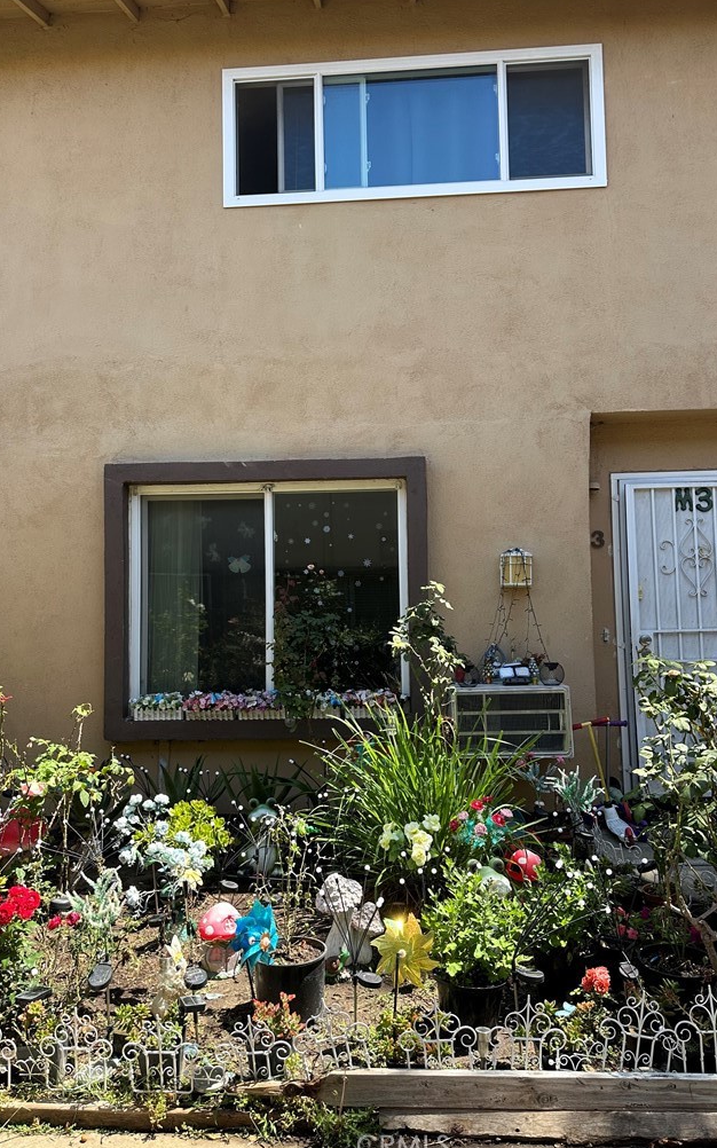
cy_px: 575
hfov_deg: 47.6
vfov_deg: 70.4
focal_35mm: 26
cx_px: 356
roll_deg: -0.2
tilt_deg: +3.7
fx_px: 813
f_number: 1.78
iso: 80
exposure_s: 1/822
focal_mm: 6.86
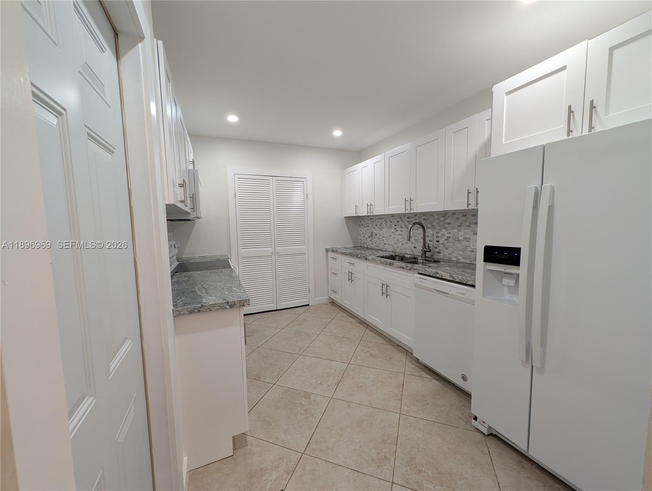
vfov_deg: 94.6
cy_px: 246
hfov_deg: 110.5
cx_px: 326
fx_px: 226
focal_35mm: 12
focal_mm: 2.02
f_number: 1.7
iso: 64
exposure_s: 1/60
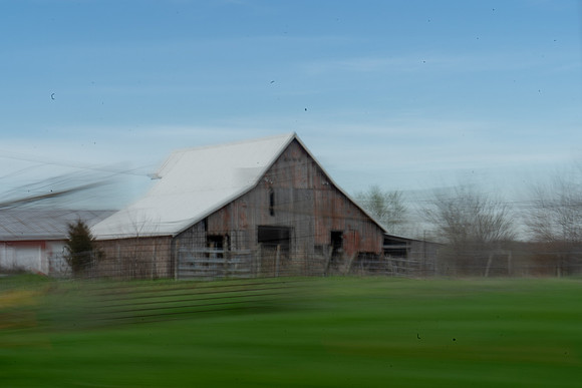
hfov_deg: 27.3
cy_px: 194
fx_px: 1198
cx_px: 281
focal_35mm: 74
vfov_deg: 18.4
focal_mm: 70
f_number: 36
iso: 100
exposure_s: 1/6
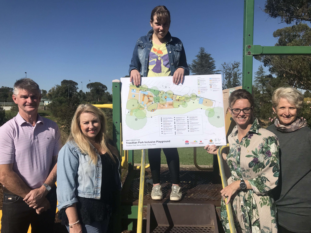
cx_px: 156
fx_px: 252
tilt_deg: -2.4
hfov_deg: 63.4
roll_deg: -1.2
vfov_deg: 49.7
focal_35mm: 28
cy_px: 116
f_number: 1.8
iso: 20
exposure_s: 1/4808
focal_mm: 3.99
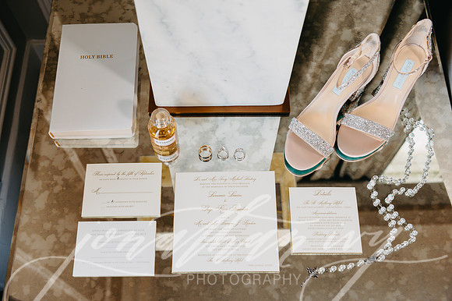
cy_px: 150
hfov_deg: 48.5
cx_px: 226
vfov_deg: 33.4
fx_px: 502
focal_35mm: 40
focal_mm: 40
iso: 1000
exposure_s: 1/100
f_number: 5
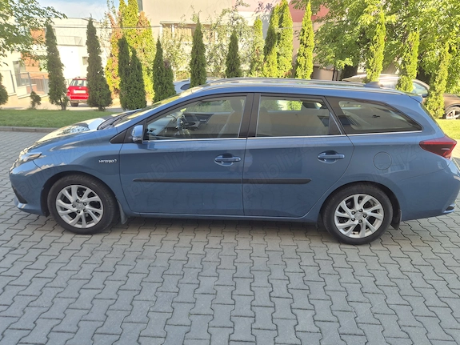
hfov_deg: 71.6
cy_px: 167
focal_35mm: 24
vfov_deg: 56.8
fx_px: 319
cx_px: 234
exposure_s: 1/243
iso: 25
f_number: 1.8
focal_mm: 5.4
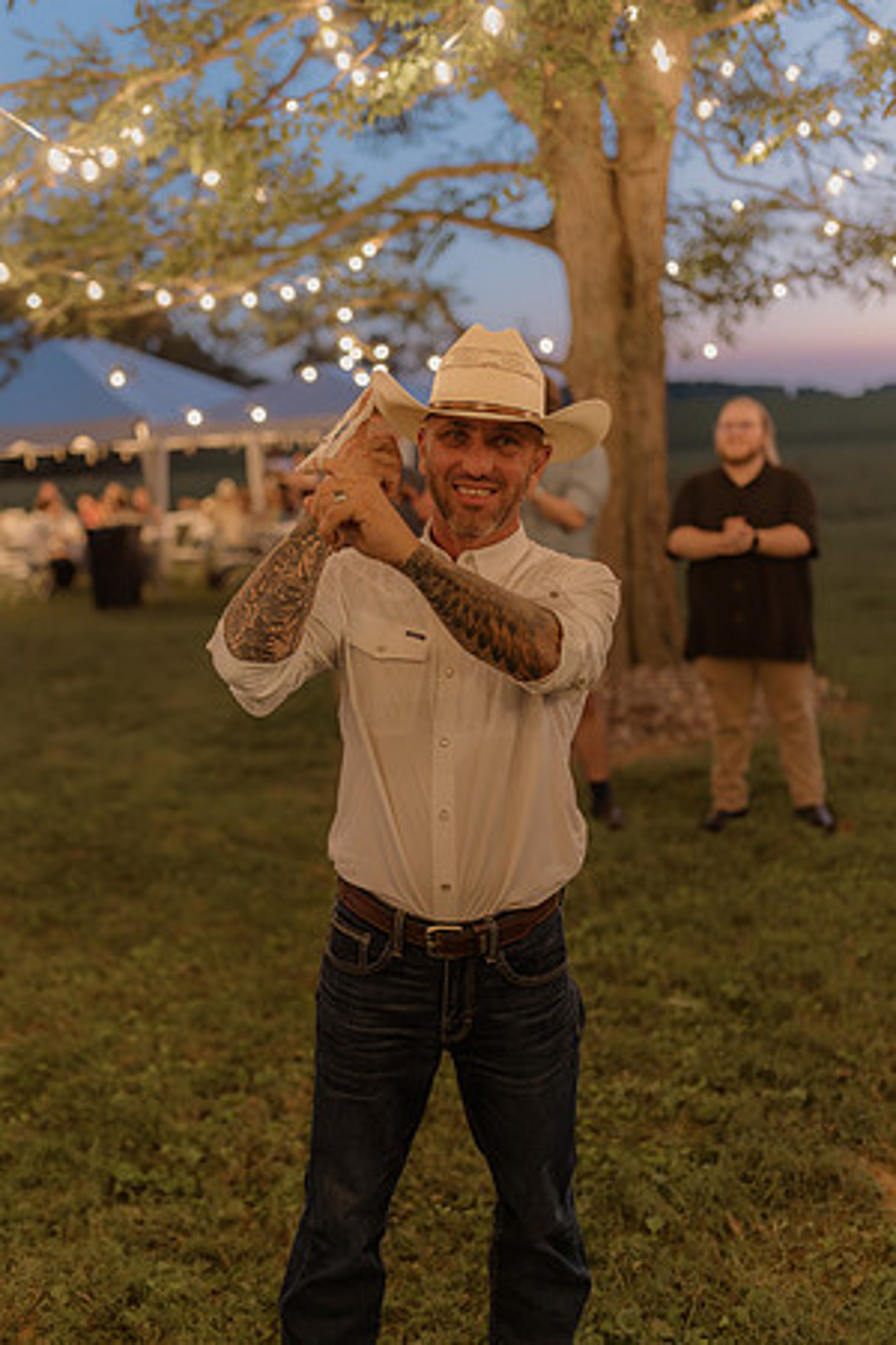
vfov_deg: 54.4
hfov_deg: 37.9
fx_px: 1307
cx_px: 448
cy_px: 672
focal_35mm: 35
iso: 1000
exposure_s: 1/125
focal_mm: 35
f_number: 1.4
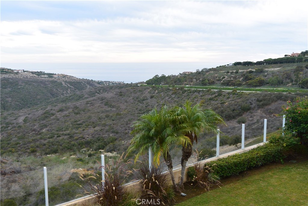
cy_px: 103
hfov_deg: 58.7
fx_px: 274
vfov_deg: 41.1
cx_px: 154
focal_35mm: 32
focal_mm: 12.1
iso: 160
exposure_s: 1/100
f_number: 5.3
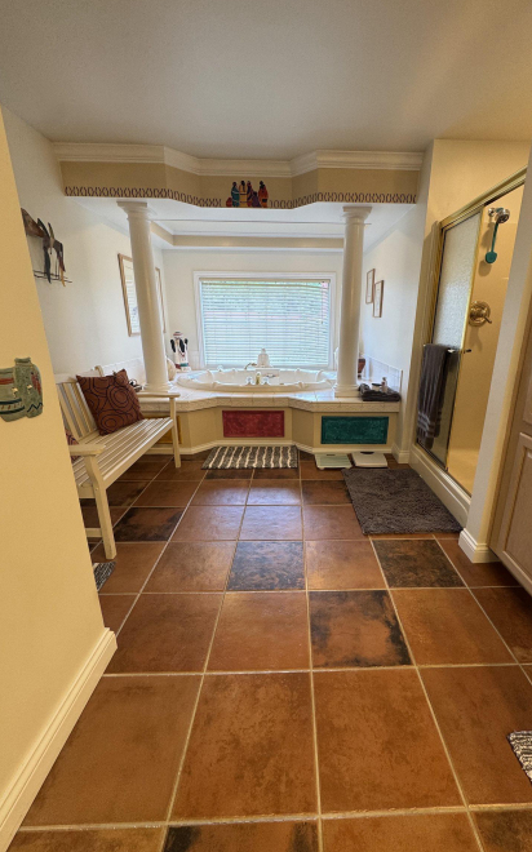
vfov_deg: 101.5
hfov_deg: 74.3
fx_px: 348
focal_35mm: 15
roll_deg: +0.3
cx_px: 303
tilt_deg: -16.4
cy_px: 425
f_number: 2.2
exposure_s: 1/120
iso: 100
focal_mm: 2.22
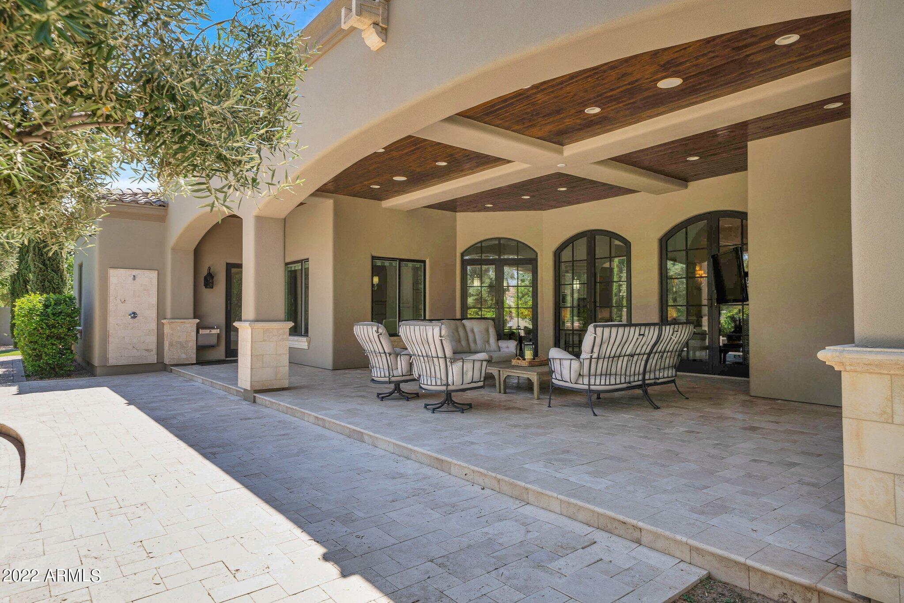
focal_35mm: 22
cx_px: 452
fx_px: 553
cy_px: 302
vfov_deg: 57.3
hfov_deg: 78.6
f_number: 8
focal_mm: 22
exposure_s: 1/80
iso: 80
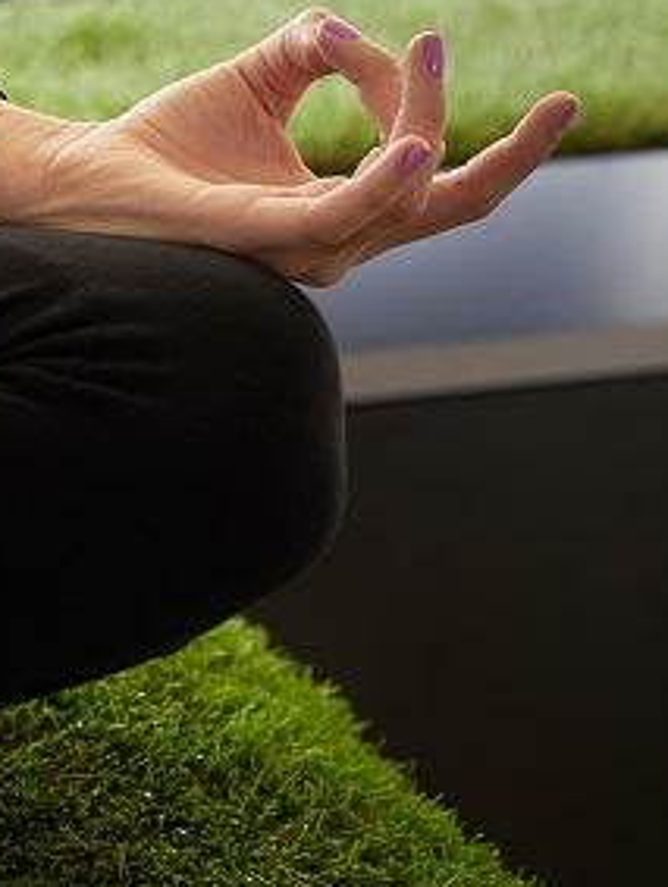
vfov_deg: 12.0
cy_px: 313
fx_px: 4236
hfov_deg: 8.9
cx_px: -110
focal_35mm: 165
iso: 200
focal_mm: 55
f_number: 4
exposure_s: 1/125
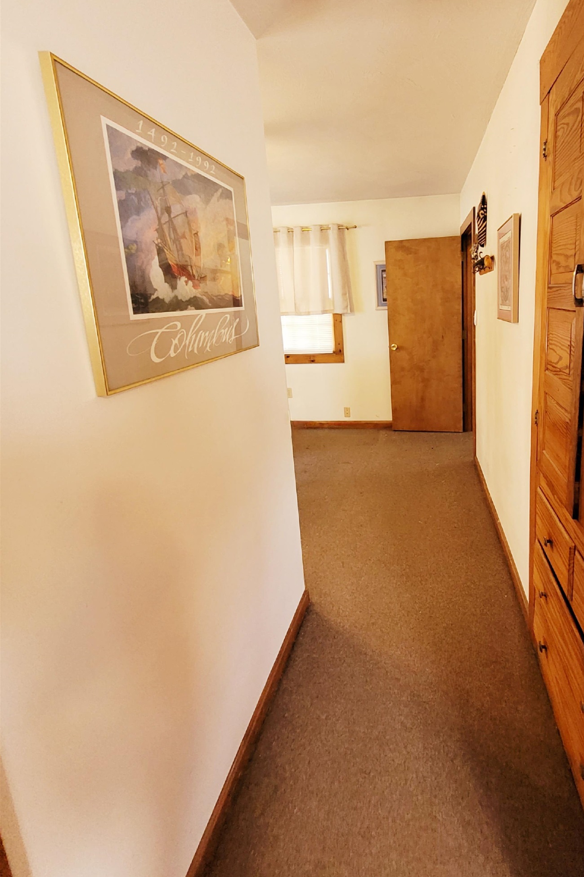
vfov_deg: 96.0
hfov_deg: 71.6
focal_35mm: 16
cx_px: 388
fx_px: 389
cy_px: 373
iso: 400
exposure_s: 1/60.2
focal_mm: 1.74
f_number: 2.2
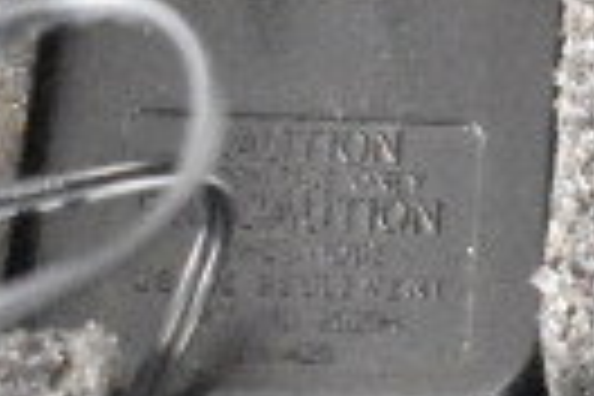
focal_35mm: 243
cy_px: 605
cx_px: 1332
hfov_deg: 7.9
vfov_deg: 5.6
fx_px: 4014
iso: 25600
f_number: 4.5
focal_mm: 35
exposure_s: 1/15
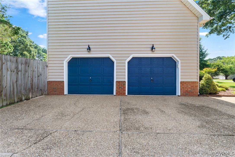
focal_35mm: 17
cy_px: 78
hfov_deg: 94.7
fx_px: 108
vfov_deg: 71.7
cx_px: 118
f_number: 7.1
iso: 1000
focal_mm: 16.6
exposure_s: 1/640
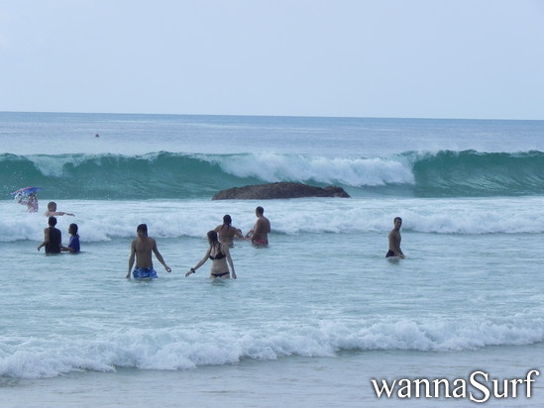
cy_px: 204
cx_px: 272
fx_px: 3332
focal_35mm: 212
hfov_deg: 9.3
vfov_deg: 7.0
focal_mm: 37.7
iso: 160
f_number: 8
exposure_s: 1/430
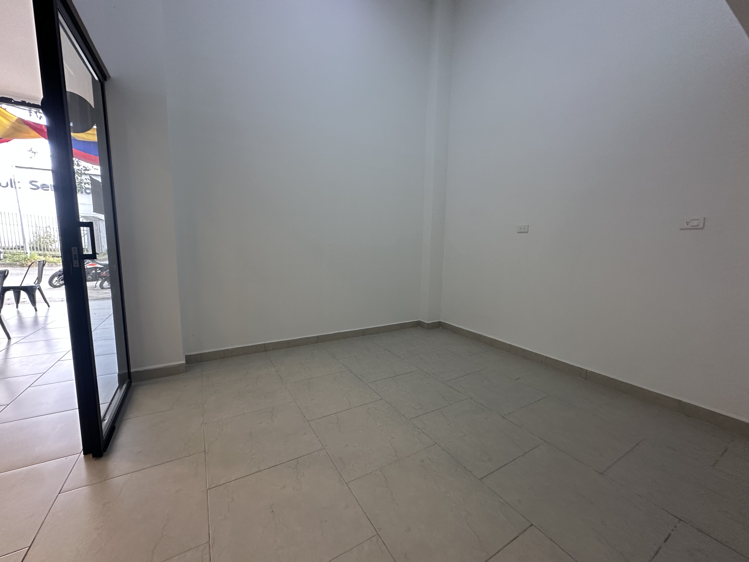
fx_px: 303
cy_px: 281
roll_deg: -2.7
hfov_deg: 102.1
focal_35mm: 14
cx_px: 374
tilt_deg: -6.3
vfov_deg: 85.7
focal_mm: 2.22
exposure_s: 1/120
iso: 200
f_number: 2.2
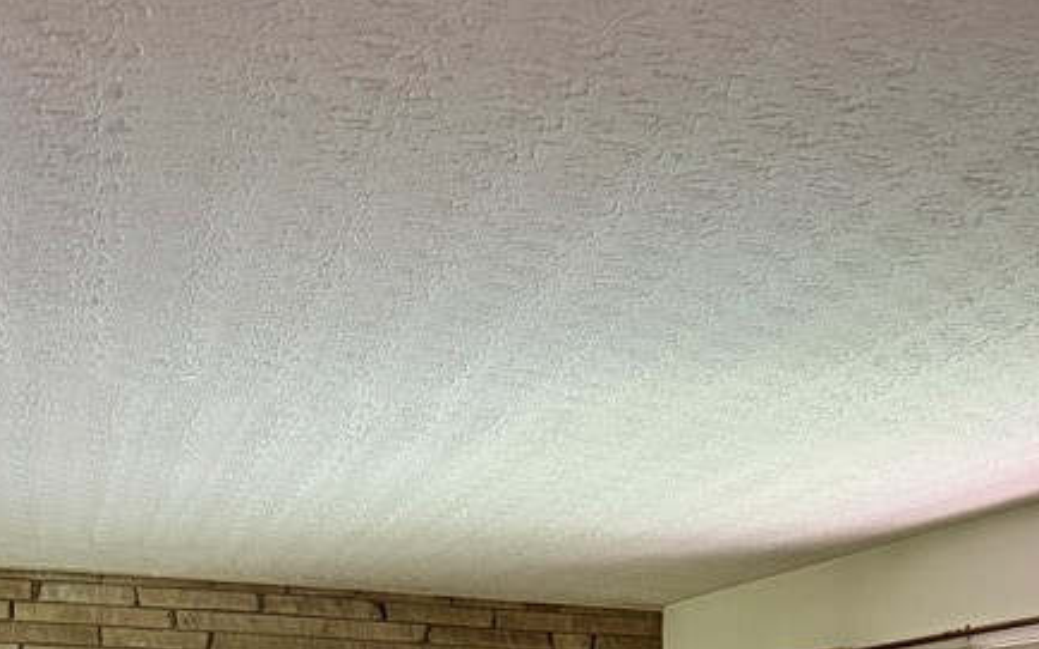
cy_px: 1092
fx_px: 1699
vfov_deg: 18.1
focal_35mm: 60
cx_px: 699
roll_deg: -1.1
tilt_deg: -10.0
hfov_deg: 33.7
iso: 640
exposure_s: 1/40
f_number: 1.78
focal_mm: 6.76
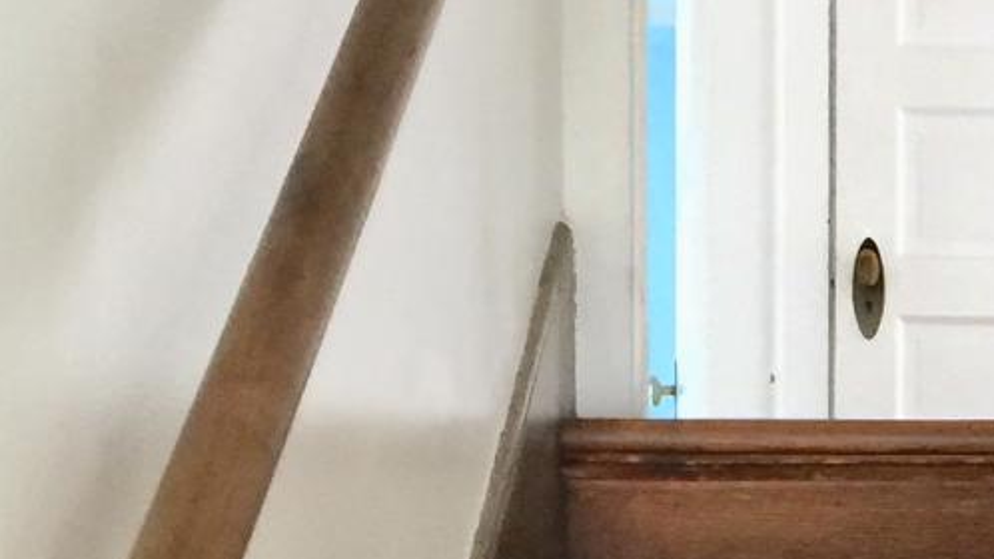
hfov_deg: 16.4
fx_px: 3347
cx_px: 1098
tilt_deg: -5.1
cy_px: 1324
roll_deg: -0.3
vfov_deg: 8.7
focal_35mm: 127
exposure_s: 1/15
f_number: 2.2
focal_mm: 4.15
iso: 100
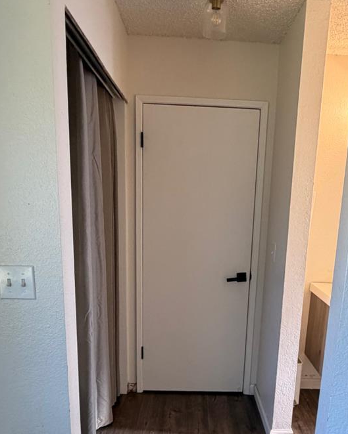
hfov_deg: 46.8
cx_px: 210
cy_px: 291
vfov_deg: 55.9
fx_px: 399
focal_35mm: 31
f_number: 2.2
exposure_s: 1/120
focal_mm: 2.22
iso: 320
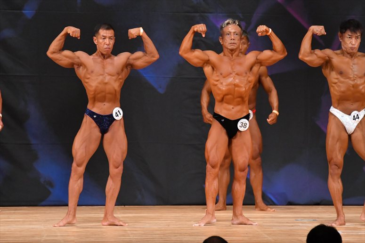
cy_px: 122
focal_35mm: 285
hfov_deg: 7.2
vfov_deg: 4.8
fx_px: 2888
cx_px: 182
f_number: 5.6
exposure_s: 1/400
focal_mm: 190
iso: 5600
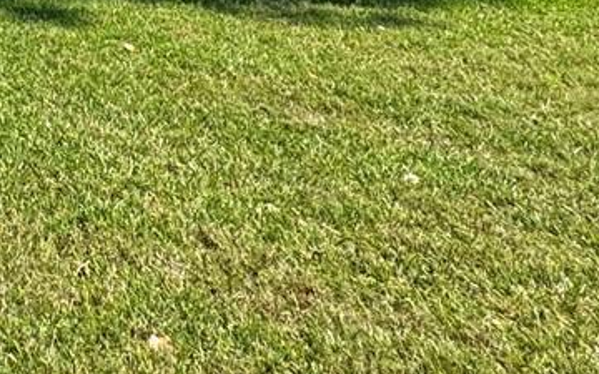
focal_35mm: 66
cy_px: -364
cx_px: -241
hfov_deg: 25.3
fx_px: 1077
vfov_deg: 15.8
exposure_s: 1/249
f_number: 2.2
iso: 40
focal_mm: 2.22
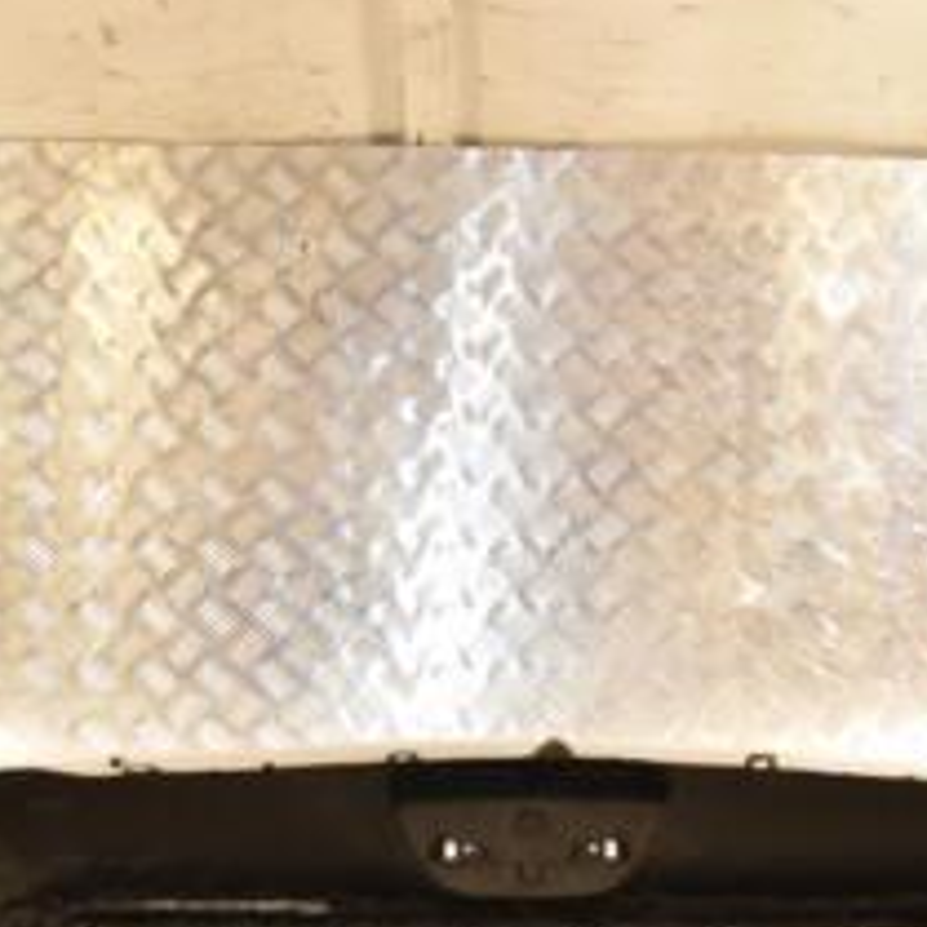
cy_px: 785
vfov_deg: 25.5
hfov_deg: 26.1
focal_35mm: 66
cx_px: 541
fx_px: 2000
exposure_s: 1/160
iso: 800
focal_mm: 18
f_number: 5
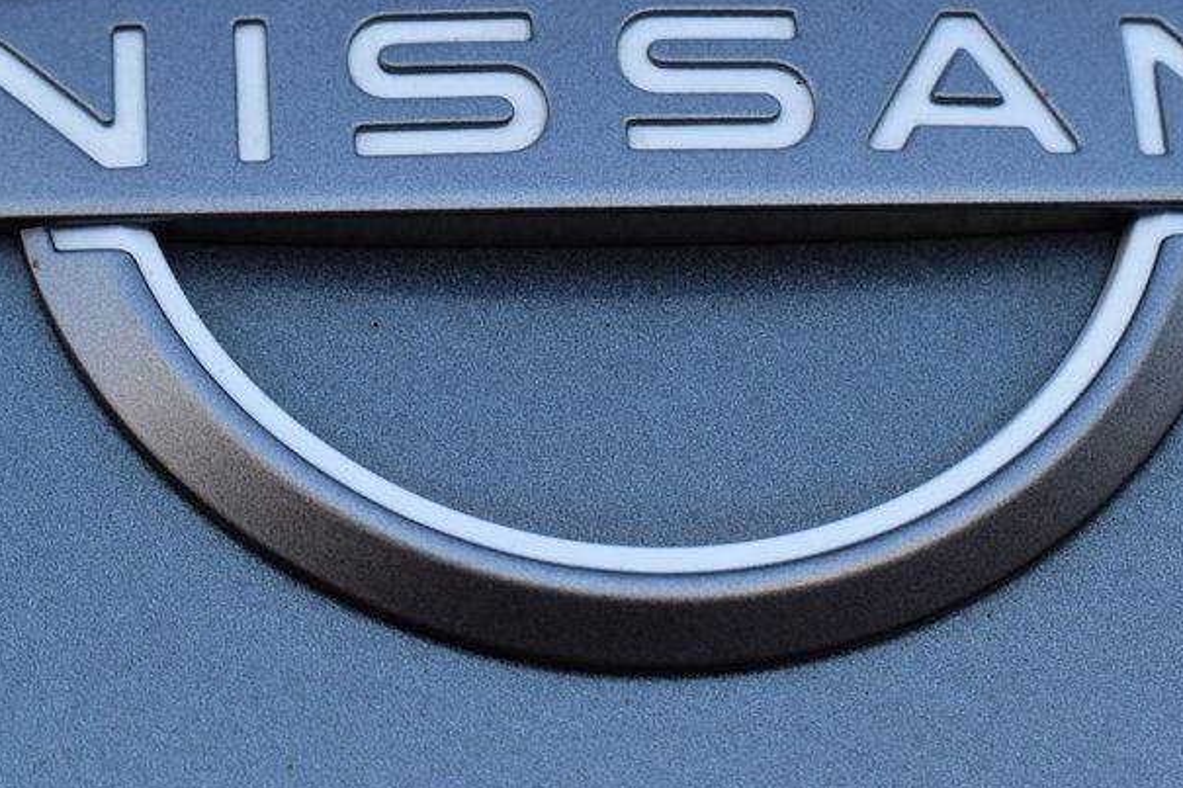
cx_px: 620
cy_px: 182
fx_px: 4336
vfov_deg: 10.4
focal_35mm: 132
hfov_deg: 15.5
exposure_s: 1/125
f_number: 9
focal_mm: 52
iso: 400
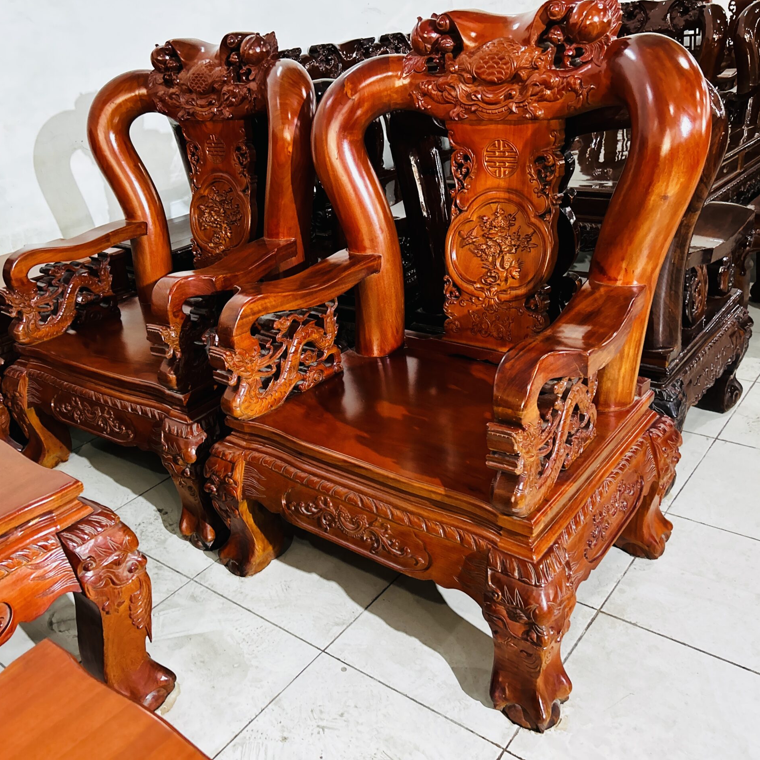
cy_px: 376
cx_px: 335
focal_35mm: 31
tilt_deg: -23.1
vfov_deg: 52.5
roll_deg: +6.3
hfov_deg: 52.4
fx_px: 770
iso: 320
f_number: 1.5
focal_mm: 5.7
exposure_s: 1/60
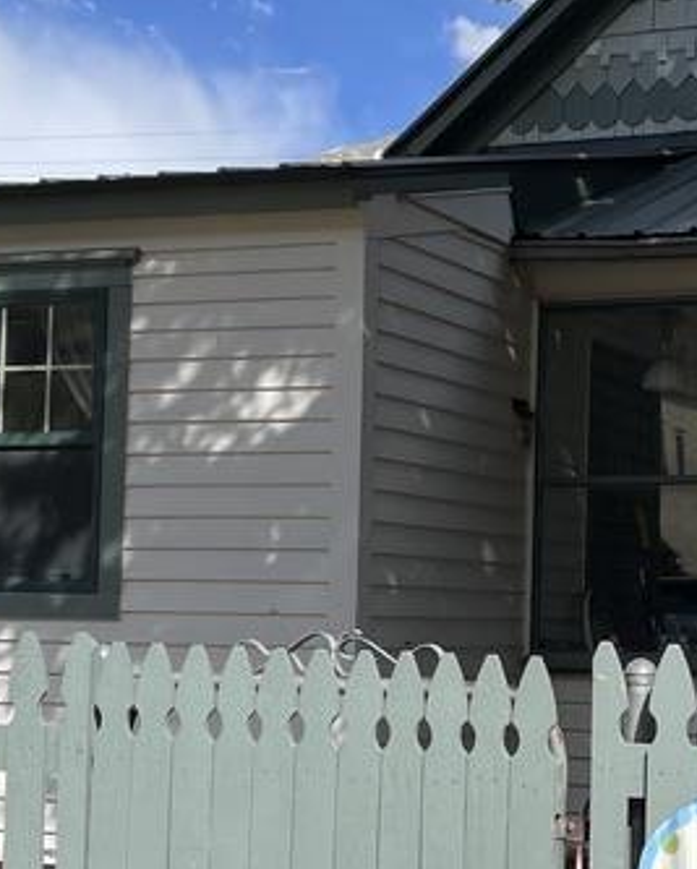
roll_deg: -1.1
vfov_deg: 24.4
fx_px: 2009
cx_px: 676
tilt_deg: +3.1
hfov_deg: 19.2
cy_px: 538
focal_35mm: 78
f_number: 1.6
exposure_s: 1/3125
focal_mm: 4.2
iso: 32
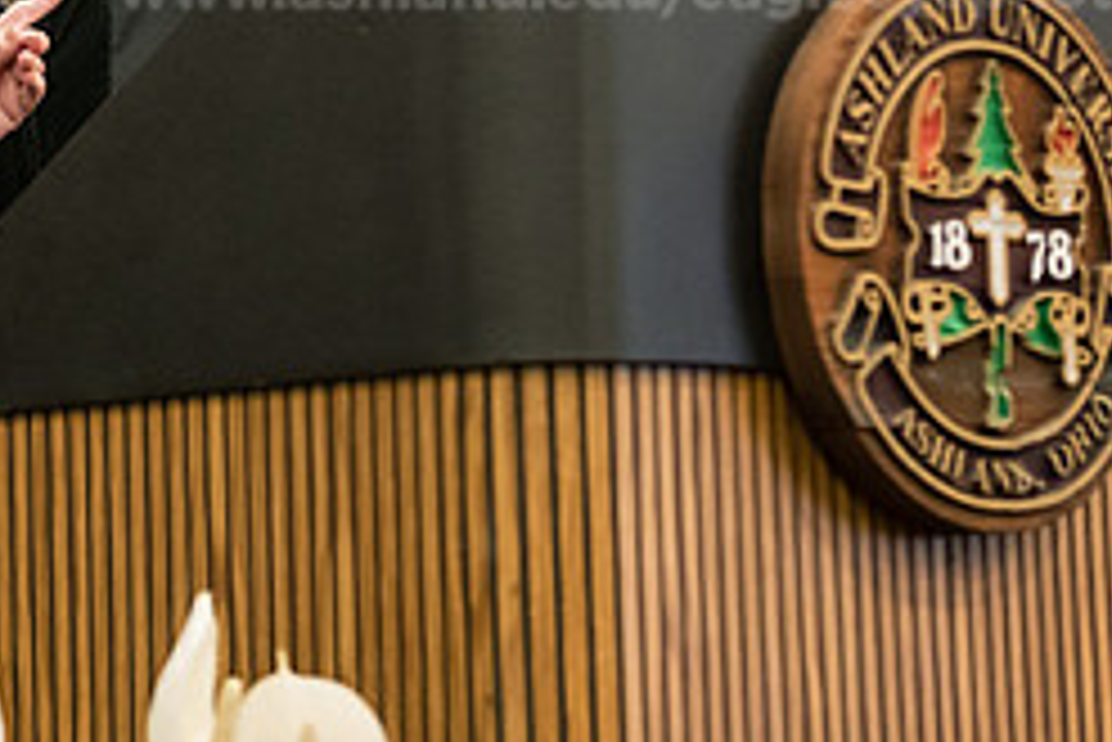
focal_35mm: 183
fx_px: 5656
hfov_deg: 11.1
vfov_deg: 7.5
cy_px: 83
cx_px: -86
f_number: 3.5
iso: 3200
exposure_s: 1/200
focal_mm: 78
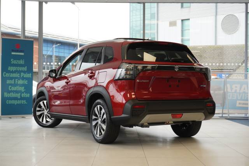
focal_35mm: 57
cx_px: 124
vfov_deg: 23.8
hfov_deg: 35.1
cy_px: 83
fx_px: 394
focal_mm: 38
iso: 500
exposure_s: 1/60
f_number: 5.6
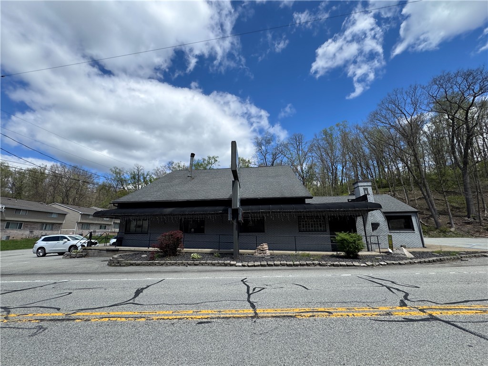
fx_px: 197
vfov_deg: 85.7
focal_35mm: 14
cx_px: 244
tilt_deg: +14.7
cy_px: 183
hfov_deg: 102.1
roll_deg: +0.7
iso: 50
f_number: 2.2
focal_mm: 2.22
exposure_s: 1/1880
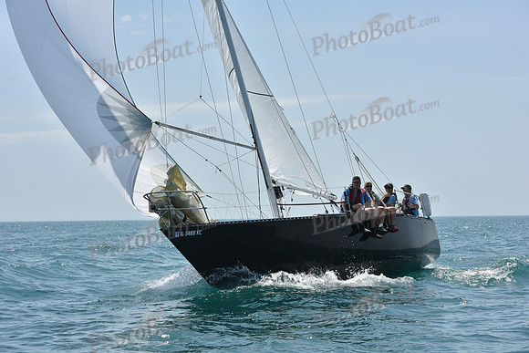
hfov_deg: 27.0
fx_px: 1102
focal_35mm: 75
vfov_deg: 18.2
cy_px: 176
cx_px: 264
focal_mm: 75
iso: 250
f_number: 9
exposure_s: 1/1250
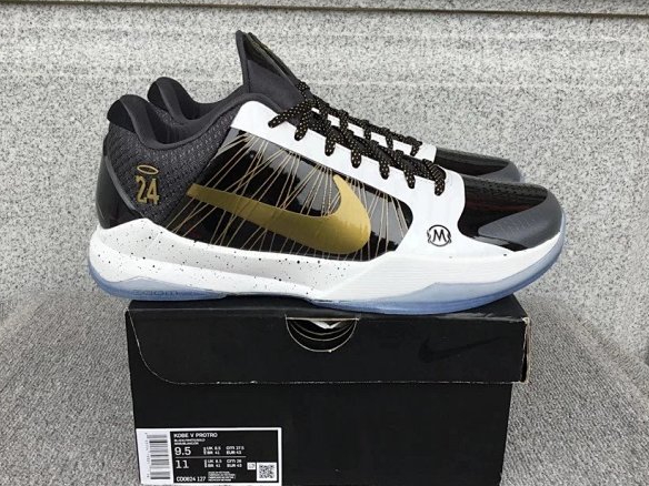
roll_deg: -0.7
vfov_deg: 41.8
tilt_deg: -18.8
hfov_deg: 54.0
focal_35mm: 34
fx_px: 637
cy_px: 255
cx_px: 324
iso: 25
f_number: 2.4
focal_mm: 3.3
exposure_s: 1/367
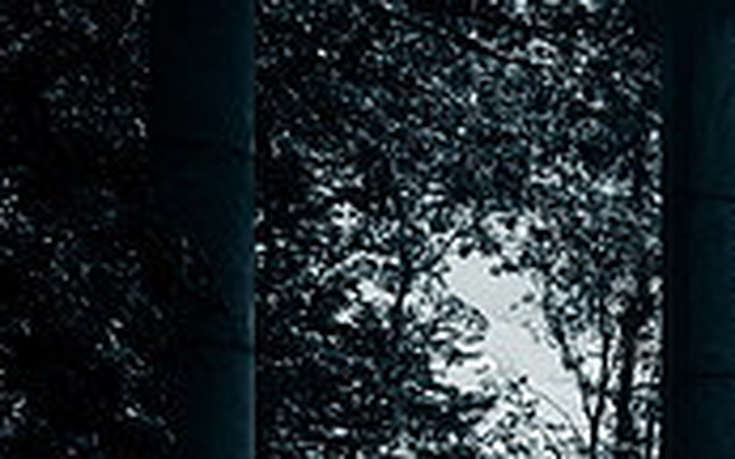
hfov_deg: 20.8
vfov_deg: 15.4
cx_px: 1147
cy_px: 546
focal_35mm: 82
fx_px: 1642
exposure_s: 1/250
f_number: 9
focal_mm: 24
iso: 100
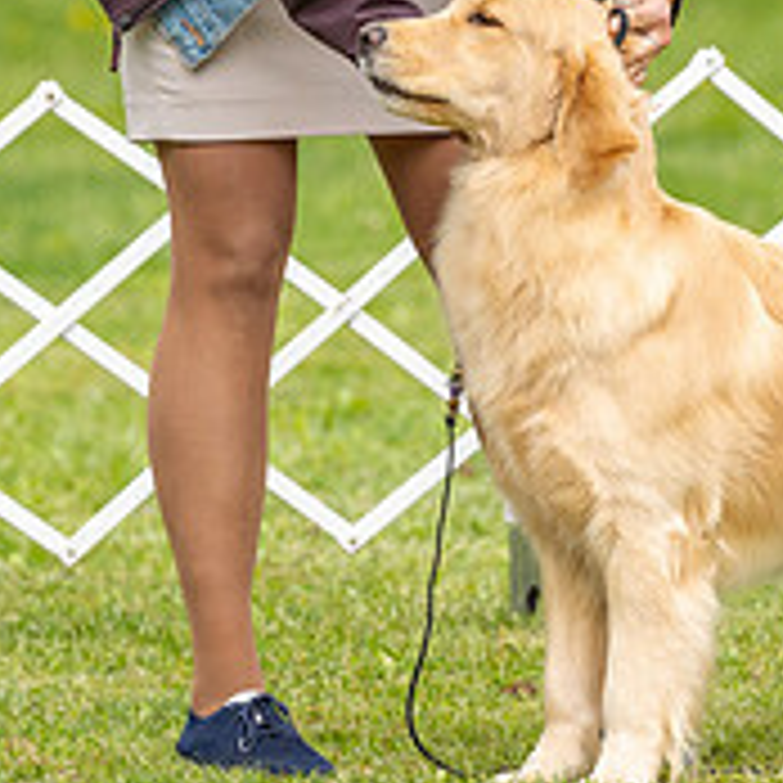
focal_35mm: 581
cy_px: 86
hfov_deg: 3.0
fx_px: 14868
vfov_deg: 3.0
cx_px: 565
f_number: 4.5
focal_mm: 176
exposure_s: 1/640
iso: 400
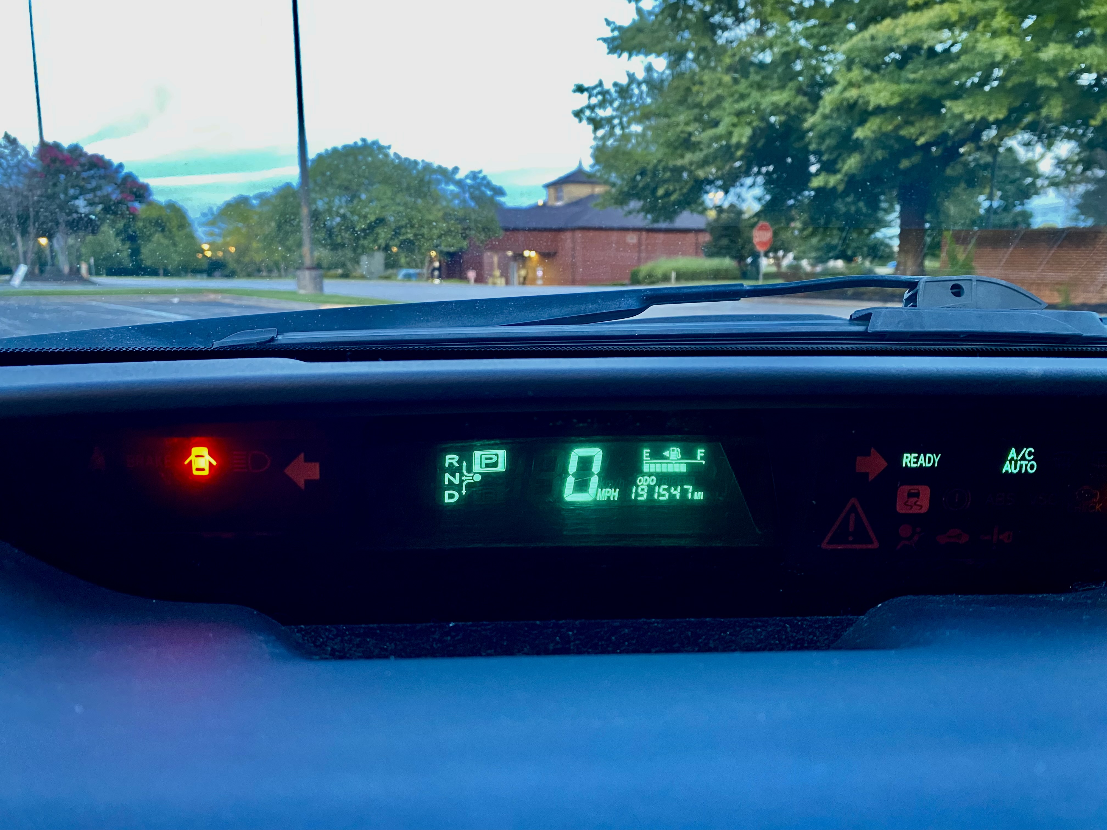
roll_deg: -0.8
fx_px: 831
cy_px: 415
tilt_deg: -9.4
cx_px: 554
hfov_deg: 67.3
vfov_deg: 53.1
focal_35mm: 26
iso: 640
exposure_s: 1/33
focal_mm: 4.25
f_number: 1.8
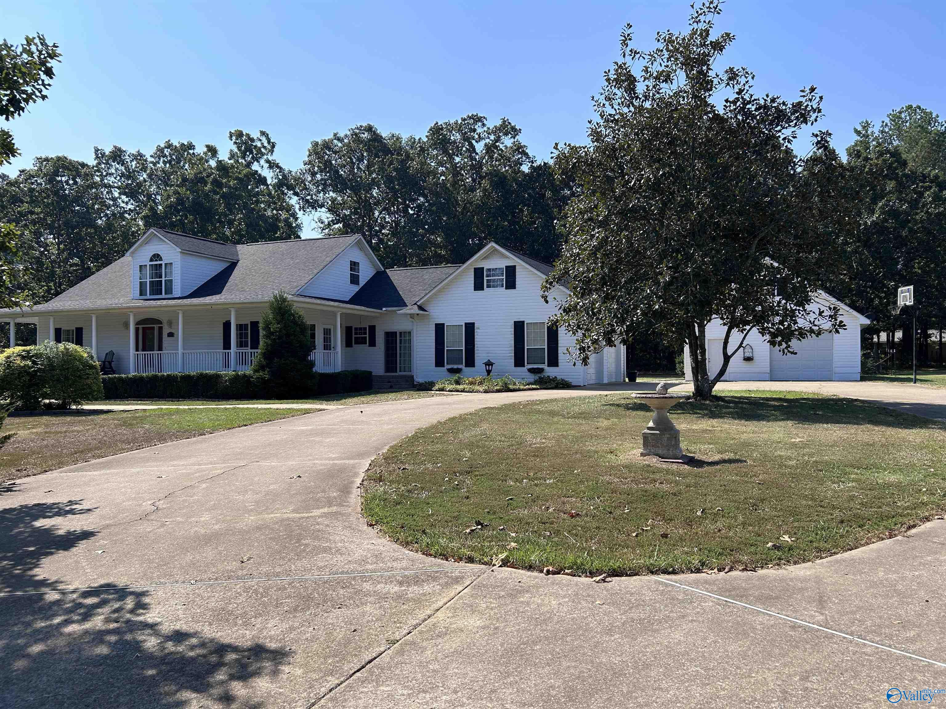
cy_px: 354
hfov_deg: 67.3
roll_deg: +0.3
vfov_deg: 53.1
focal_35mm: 26
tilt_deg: +0.7
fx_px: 711
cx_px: 473
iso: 50
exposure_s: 1/2841
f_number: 1.5
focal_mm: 5.7
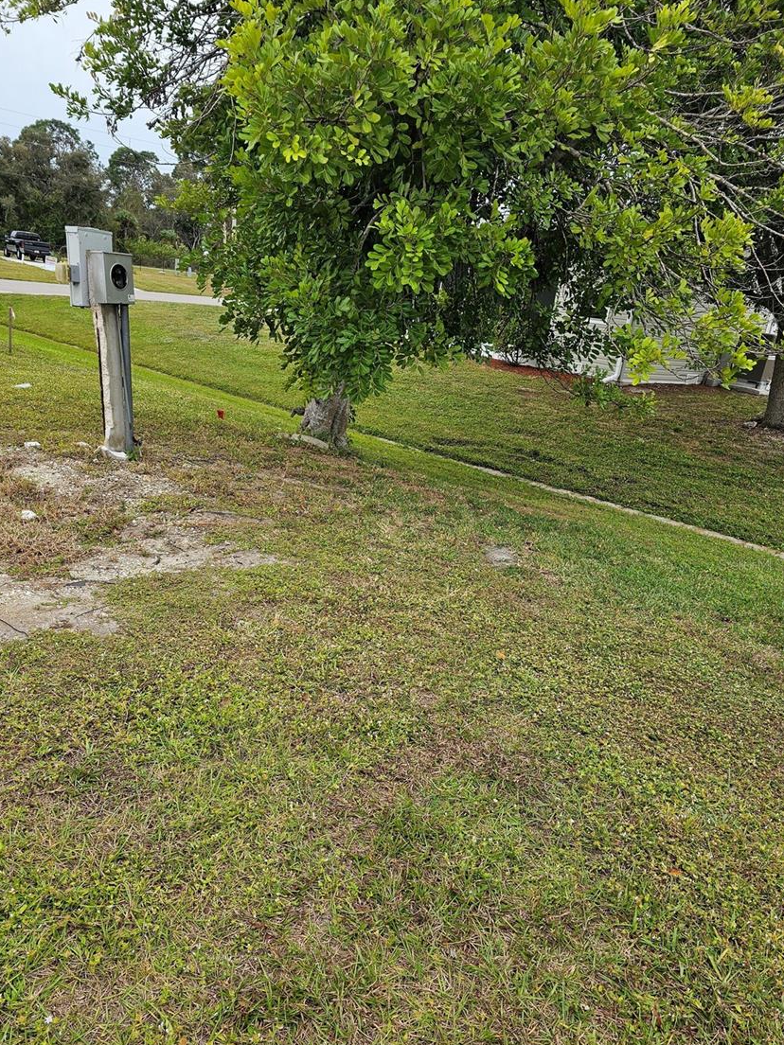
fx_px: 755
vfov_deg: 69.3
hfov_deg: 54.8
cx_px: 360
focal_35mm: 25
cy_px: 564
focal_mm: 6.3
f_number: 1.7
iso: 10
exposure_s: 1/179
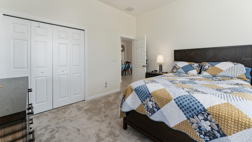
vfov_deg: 70.0
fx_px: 100
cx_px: 127
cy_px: 59
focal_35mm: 15
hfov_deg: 103.0
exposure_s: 1/30
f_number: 8
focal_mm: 14
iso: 250
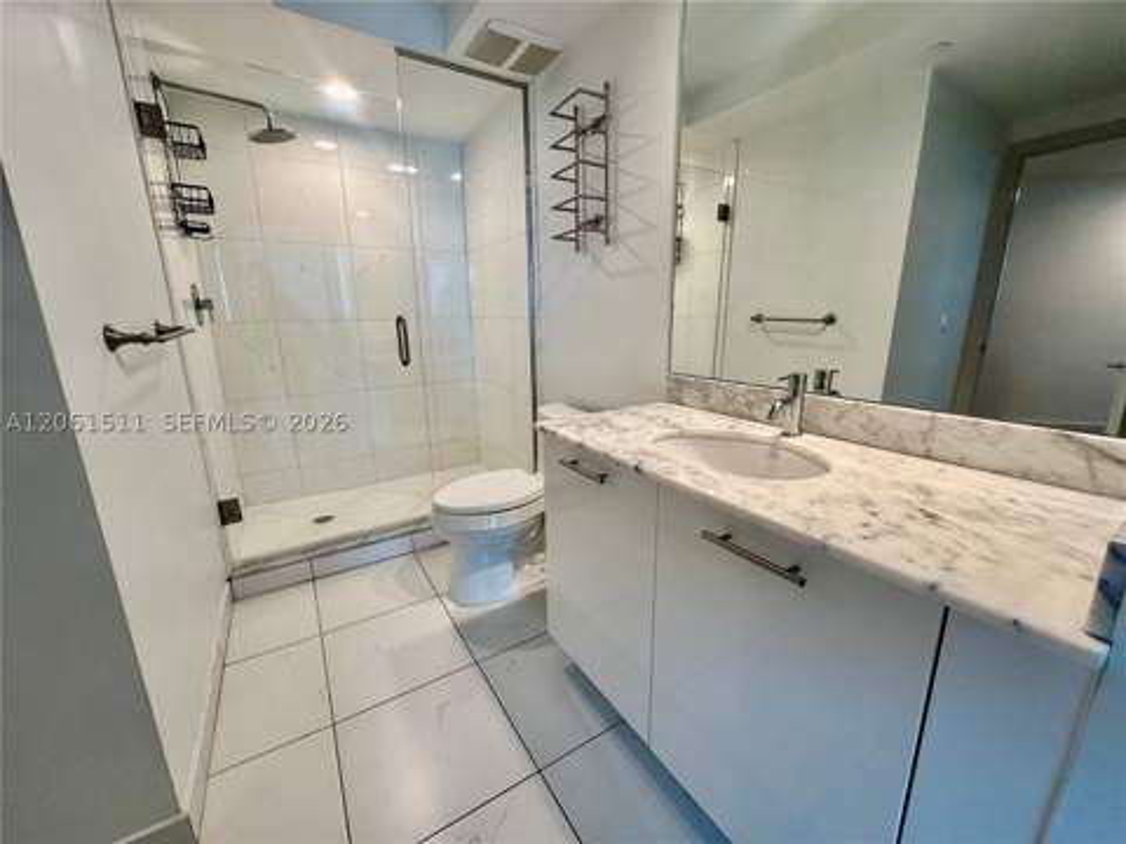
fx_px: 455
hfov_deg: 102.1
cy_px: 422
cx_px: 563
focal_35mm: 14
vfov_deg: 85.7
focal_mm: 2.22
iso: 160
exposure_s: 1/120
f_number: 2.2
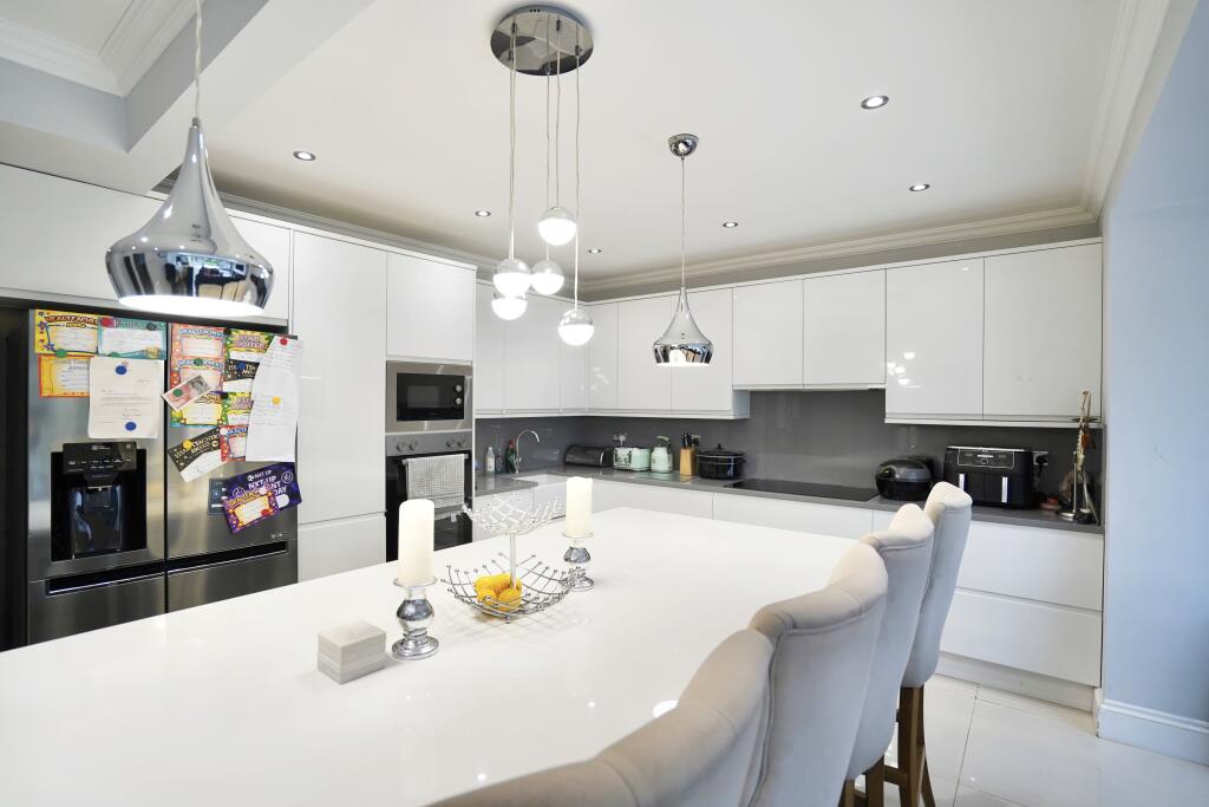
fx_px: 537
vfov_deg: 73.8
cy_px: 404
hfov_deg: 96.7
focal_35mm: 16
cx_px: 604
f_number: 4
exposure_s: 1/160
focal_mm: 16
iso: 320
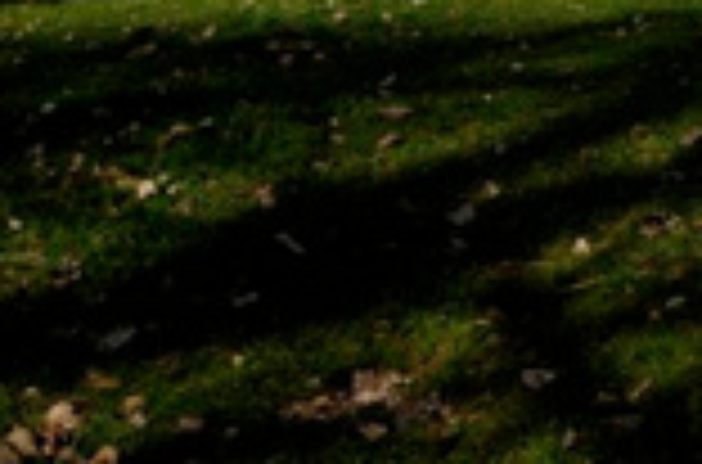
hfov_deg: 15.0
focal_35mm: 111
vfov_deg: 11.4
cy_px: -381
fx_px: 2158
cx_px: 1404
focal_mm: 18
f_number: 9
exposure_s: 1/320
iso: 200
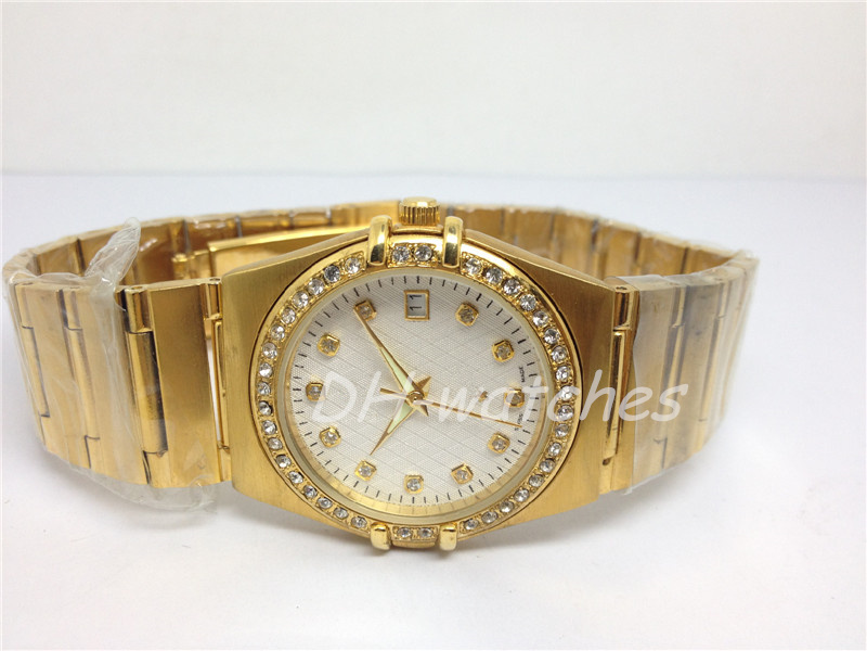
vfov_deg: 40.7
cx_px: 434
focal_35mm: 35
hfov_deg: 52.6
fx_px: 877
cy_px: 326
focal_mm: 4.28
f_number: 2.4
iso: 80
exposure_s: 1/120
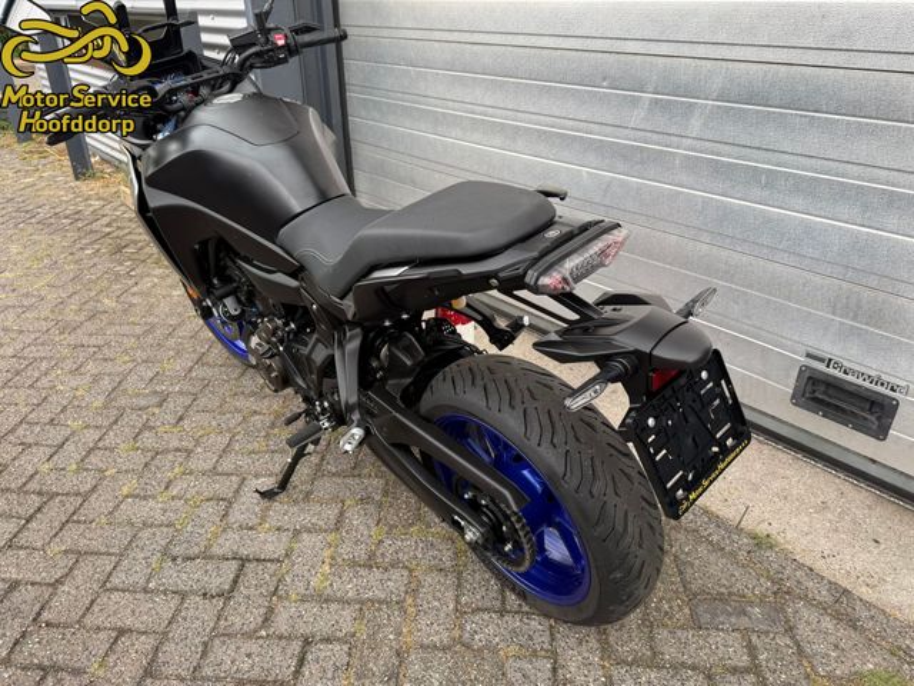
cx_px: 457
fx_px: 634
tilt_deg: -26.8
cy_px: 343
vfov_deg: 56.8
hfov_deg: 71.6
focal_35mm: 24
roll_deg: -1.4
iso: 64
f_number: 1.78
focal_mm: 6.76
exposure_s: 1/231
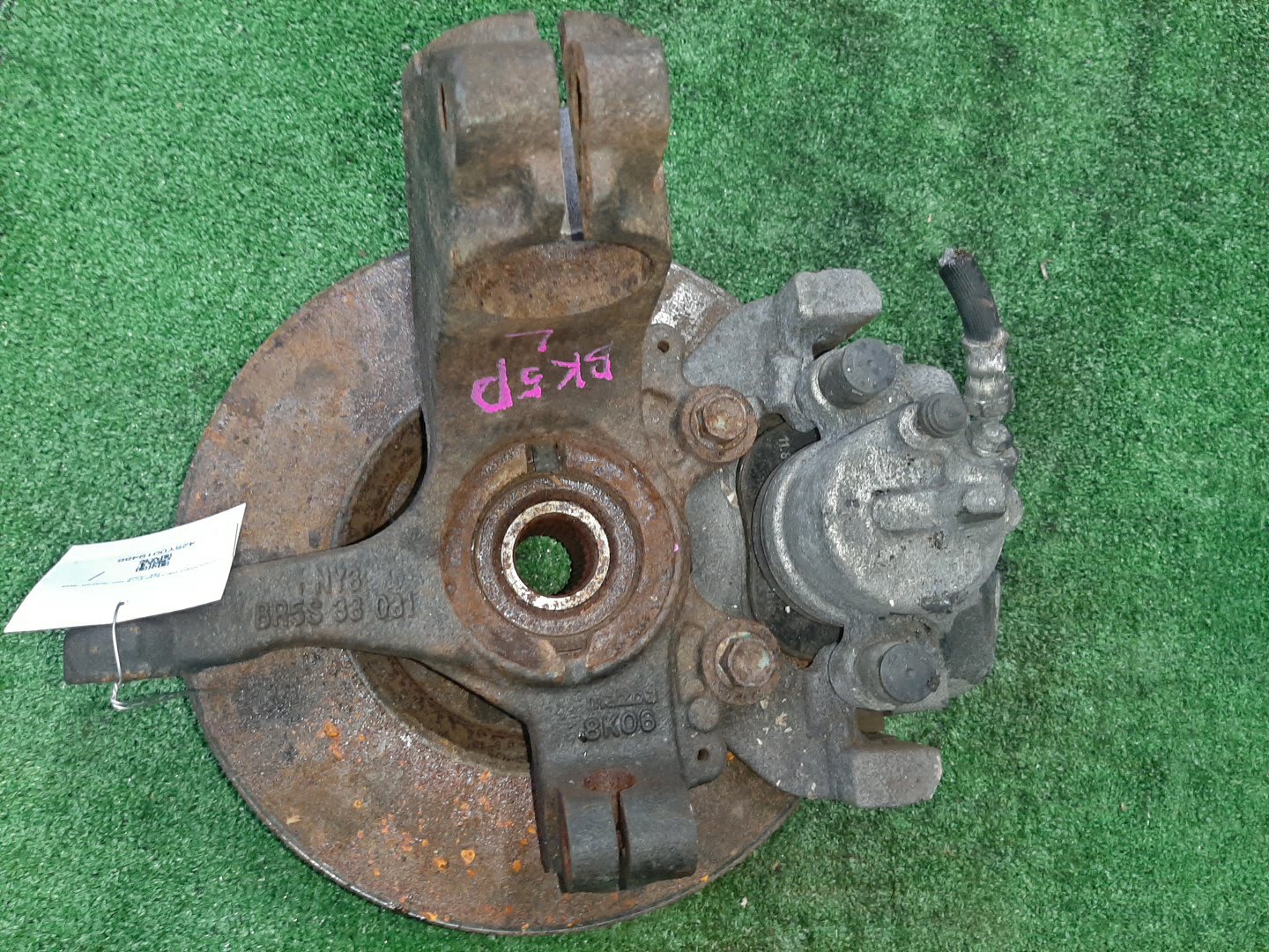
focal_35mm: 26
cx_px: 634
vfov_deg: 53.1
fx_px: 953
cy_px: 476
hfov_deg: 67.3
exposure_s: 1/33
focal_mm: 3.93
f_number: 1.7
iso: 204
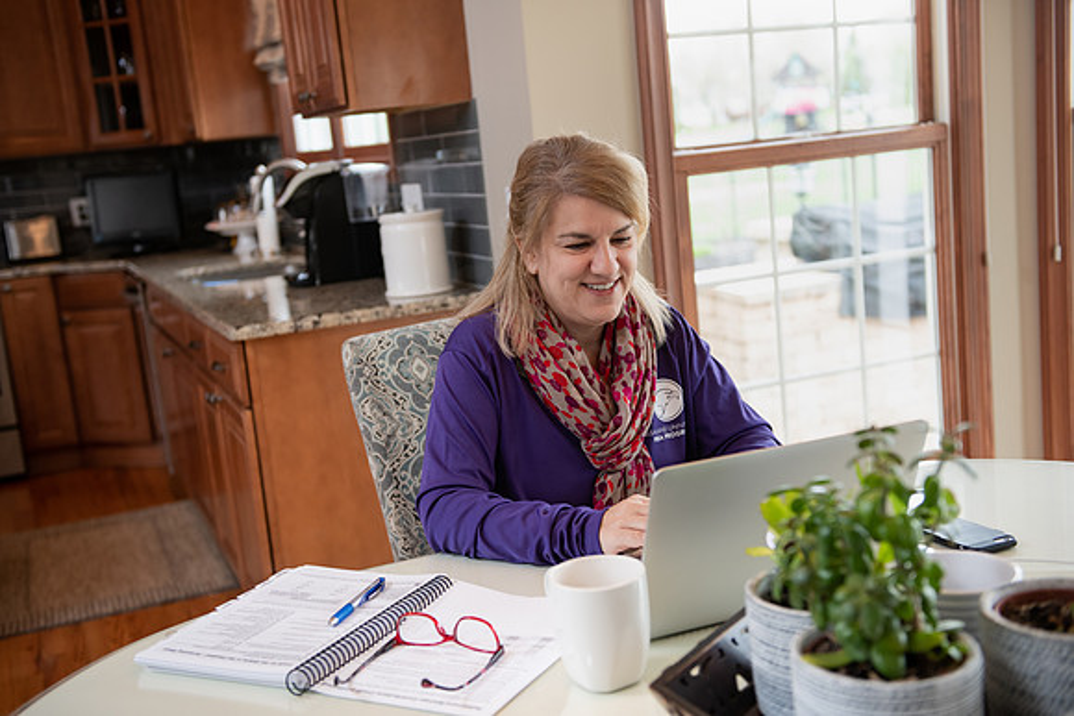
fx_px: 1313
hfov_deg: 44.5
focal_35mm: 44
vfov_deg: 30.5
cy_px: 358
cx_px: 537
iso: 500
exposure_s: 1/160
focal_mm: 44
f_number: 3.2
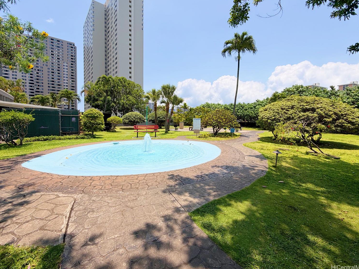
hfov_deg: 98.1
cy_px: 126
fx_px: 156
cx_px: 174
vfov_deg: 81.6
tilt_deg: -2.3
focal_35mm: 15
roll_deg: -0.7
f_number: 2.2
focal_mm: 2.22
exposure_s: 1/1235
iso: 20
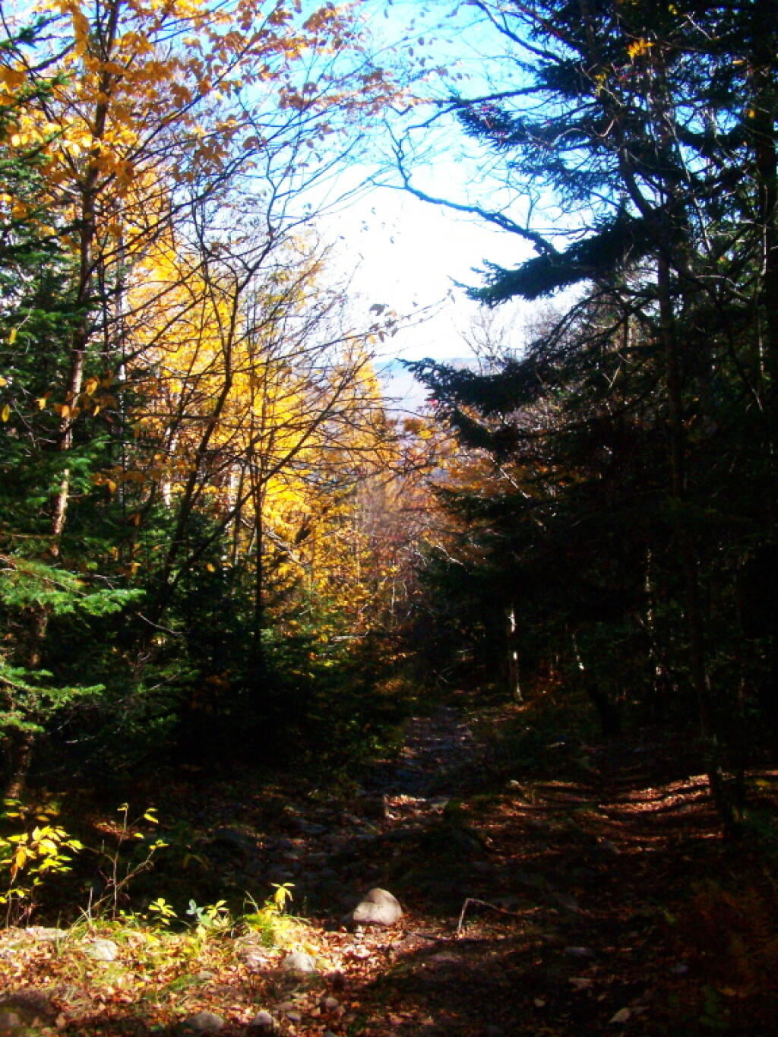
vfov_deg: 49.0
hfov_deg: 37.7
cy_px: 518
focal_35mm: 38
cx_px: 389
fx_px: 1139
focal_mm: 6.3
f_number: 5.6
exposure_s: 1/500
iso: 400
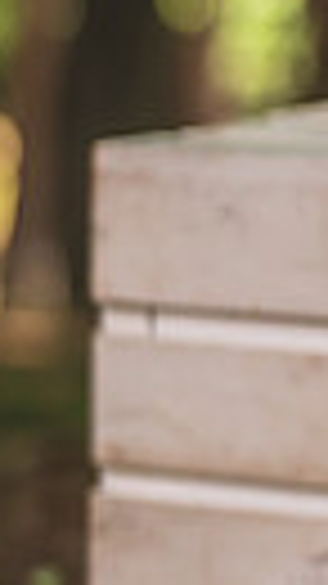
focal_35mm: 327
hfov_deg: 3.6
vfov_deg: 6.6
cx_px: -881
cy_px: 470
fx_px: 5063
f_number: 2.8
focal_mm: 70
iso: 200
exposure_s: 1/400
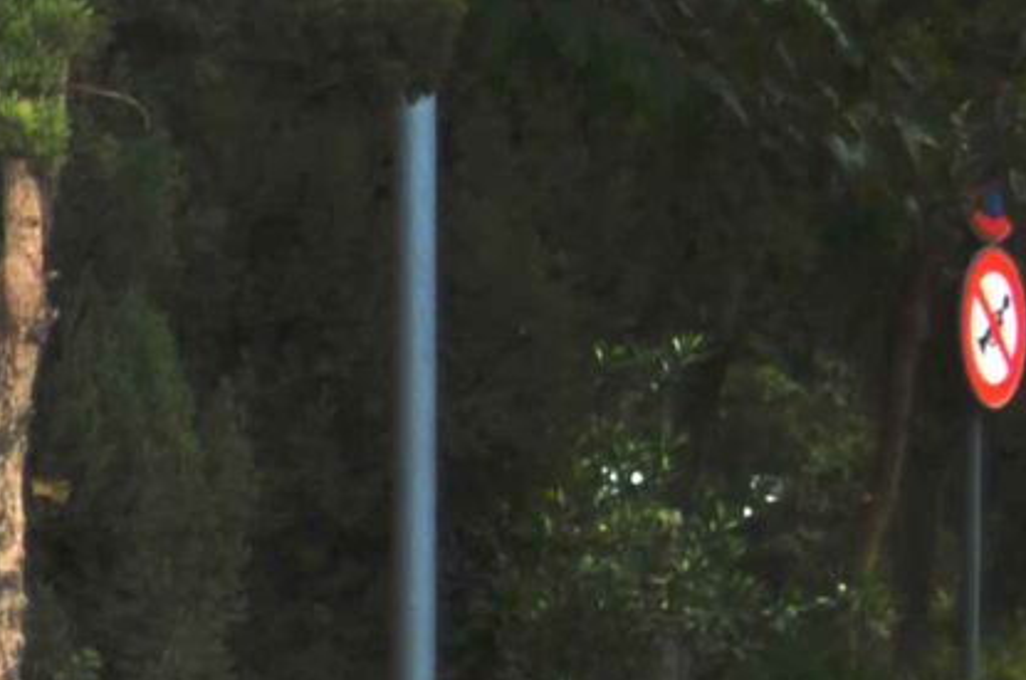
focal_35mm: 222
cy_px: 532
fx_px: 6315
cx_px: -2119
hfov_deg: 7.9
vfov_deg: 6.2
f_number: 4
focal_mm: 24
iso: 200
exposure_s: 1/60
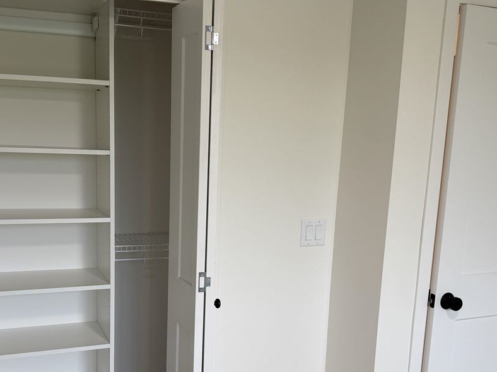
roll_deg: -1.2
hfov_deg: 47.7
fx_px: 560
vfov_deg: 36.4
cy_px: 250
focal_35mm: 39
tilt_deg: -9.9
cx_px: 204
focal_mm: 6.76
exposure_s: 1/101
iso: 125
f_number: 1.78
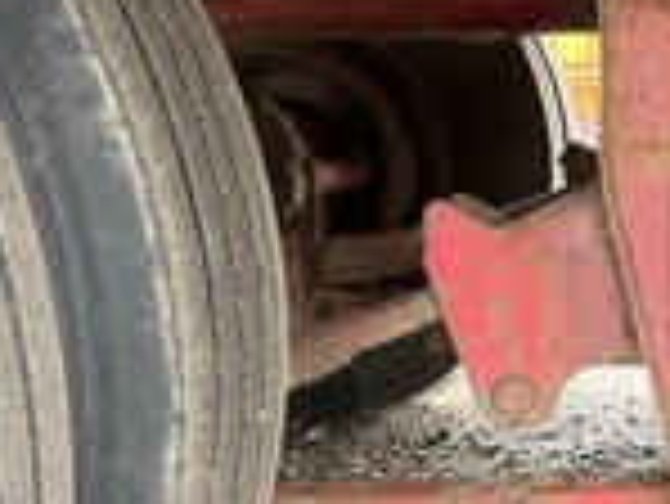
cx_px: 710
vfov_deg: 18.8
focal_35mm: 78
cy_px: 364
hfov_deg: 23.6
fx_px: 1511
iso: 64
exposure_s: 1/74
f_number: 1.8
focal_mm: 3
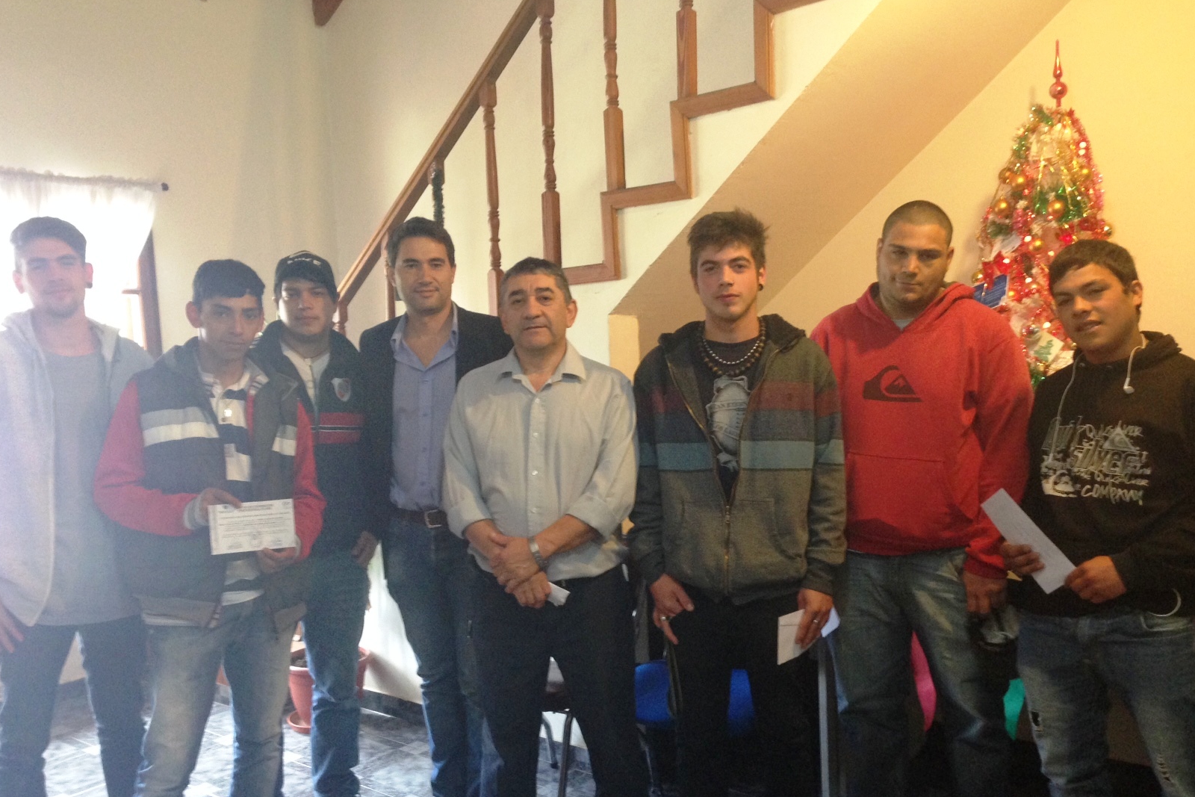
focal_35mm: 35
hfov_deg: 54.4
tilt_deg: -4.9
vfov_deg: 37.8
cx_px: 592
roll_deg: +1.2
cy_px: 438
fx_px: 1162
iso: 200
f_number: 2.4
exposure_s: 1/20
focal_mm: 4.12
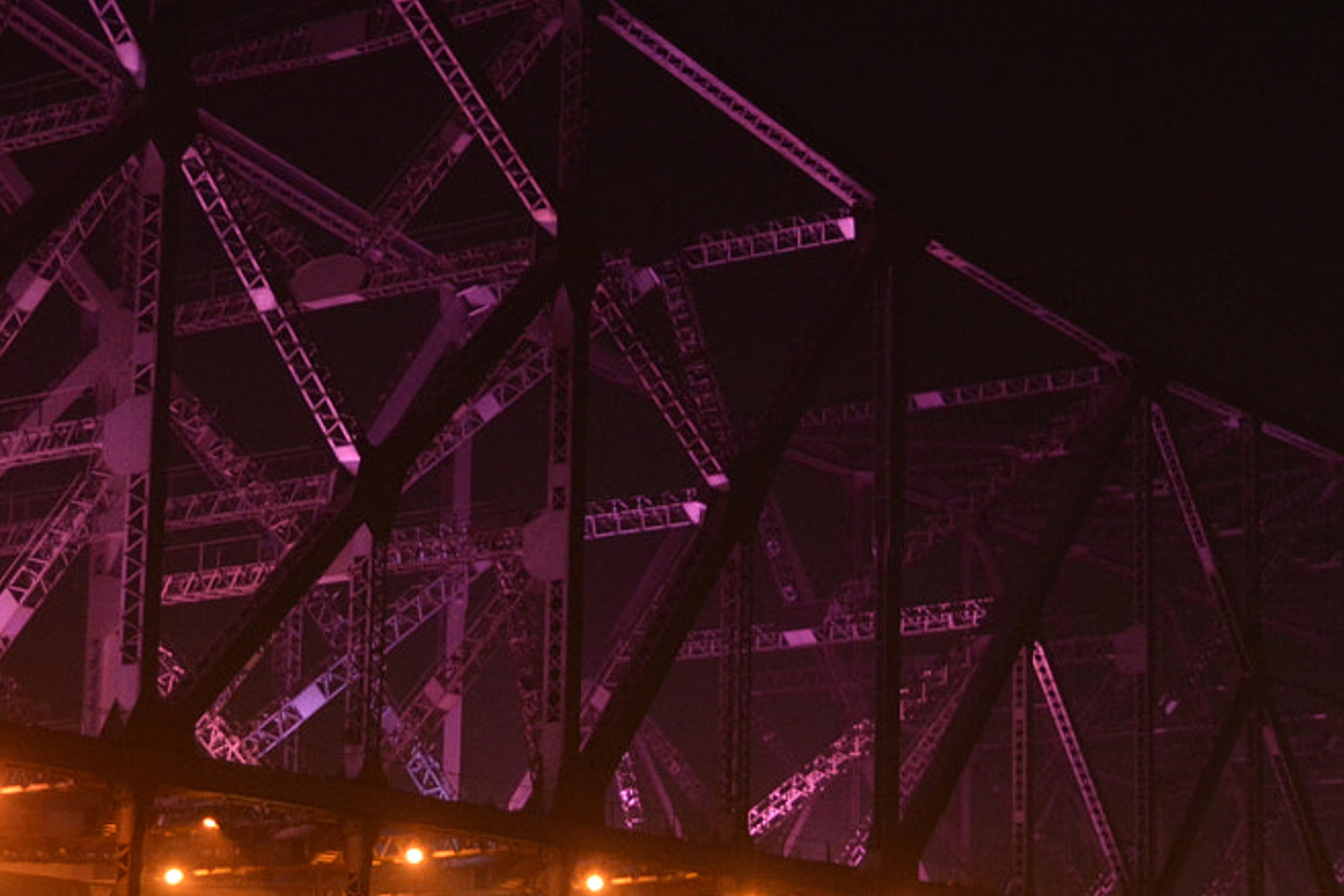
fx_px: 3546
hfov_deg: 21.4
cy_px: 585
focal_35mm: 95
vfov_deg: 14.4
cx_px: 783
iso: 800
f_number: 4.5
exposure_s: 1/13
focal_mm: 26
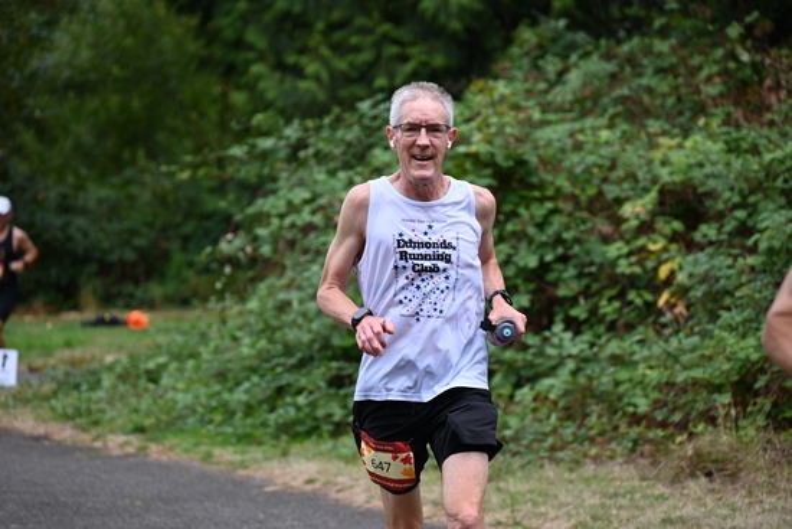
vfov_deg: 6.9
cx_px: 396
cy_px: 264
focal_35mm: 200
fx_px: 4401
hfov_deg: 10.3
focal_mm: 200
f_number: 6.3
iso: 500
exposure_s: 1/250
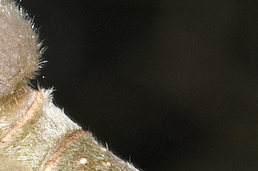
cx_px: -58
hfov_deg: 4.5
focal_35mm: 462
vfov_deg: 3.0
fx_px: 3307
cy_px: 12
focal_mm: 105
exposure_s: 1/15
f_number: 29
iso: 640
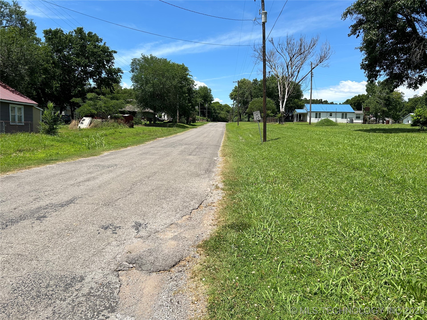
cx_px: 214
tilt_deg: -4.7
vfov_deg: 53.1
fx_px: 321
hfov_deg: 67.3
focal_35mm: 26
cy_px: 160
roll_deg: -0.5
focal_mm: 5.7
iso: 50
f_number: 1.5
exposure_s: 1/3831
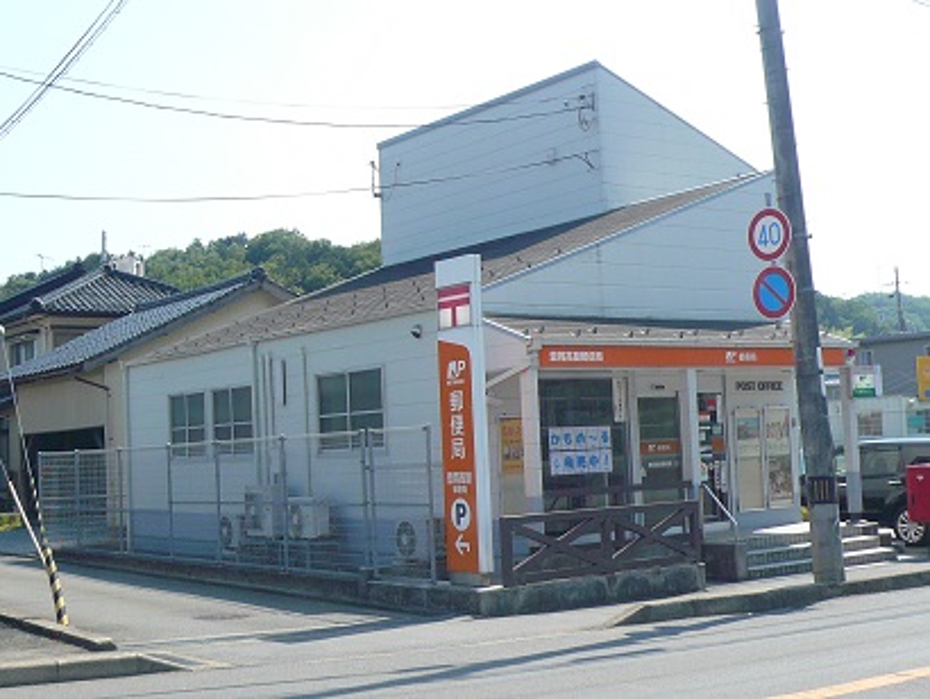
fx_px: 1371
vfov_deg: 28.6
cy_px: 350
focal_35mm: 51
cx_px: 465
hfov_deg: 37.5
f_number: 9
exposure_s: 1/125
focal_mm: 5.4
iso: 100
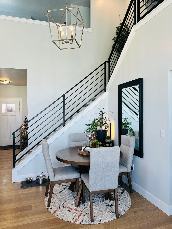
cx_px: 85
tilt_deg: +1.6
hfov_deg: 54.9
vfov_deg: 69.4
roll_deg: +0.3
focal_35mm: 25
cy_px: 112
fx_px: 166
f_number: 1.78
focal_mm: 6.86
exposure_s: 1/120
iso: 80
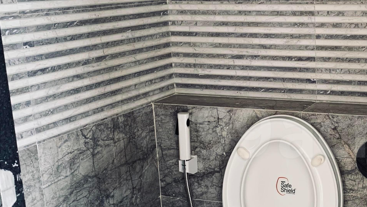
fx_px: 584
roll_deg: +0.6
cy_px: 133
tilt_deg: -15.3
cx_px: 323
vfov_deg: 20.0
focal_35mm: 60
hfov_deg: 33.3
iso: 200
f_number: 1.8
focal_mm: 4.25
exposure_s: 1/60
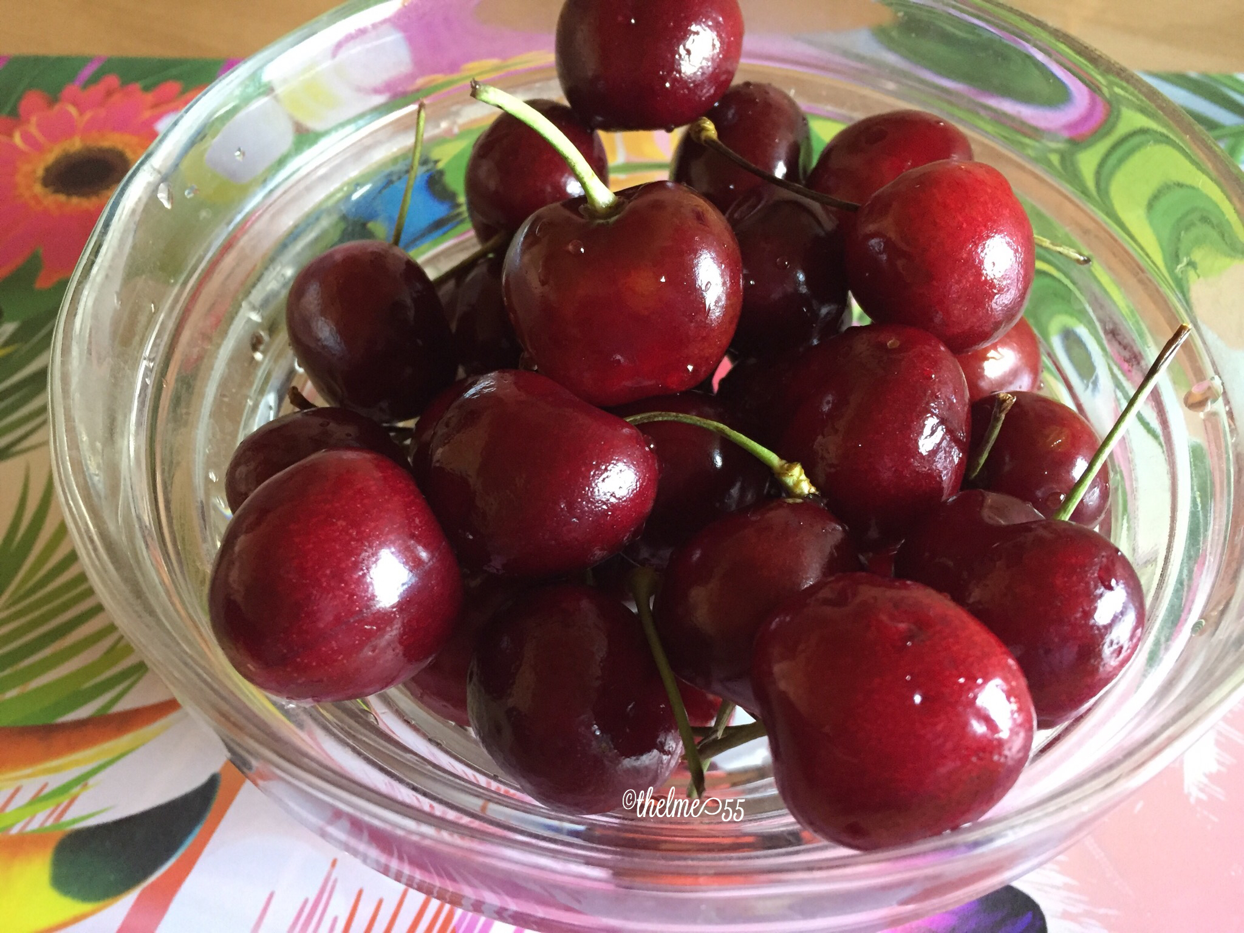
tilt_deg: -54.7
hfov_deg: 61.7
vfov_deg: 48.2
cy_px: 466
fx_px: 1042
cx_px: 622
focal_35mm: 29
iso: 250
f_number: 2.2
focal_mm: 4.15
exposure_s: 1/20
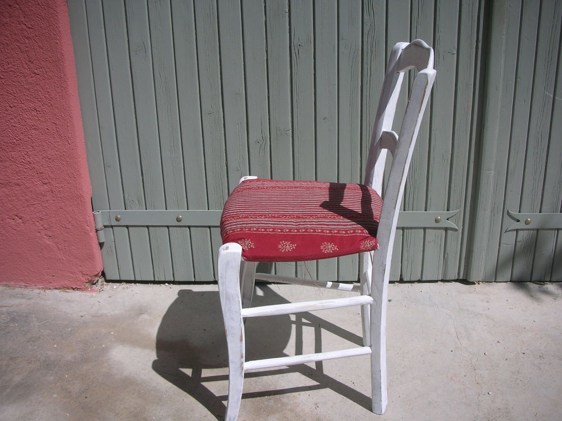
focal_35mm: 35
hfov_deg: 52.6
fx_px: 568
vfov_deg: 40.7
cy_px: 210
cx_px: 281
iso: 50
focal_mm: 5.8
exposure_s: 1/217
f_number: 8.5
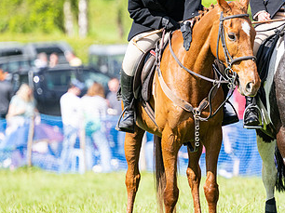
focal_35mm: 510
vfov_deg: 2.9
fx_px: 4196
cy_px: 77
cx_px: 234
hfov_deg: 3.9
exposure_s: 1/2000
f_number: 4
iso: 400
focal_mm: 240
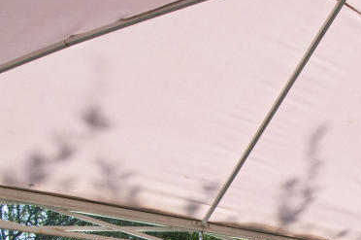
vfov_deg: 21.2
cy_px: 337
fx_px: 561
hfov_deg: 29.6
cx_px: 452
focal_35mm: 56
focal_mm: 12
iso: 500
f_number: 10
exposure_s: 1/400
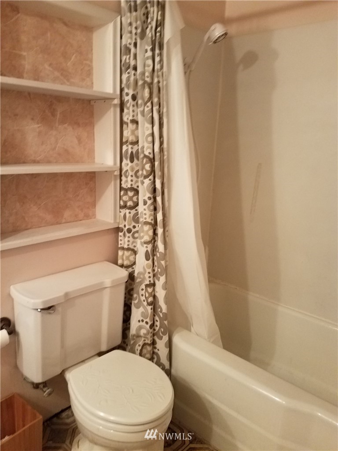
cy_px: 226
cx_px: 169
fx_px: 338
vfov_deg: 67.3
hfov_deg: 53.1
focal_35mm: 26
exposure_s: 1/11
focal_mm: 4.2
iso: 200
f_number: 1.7
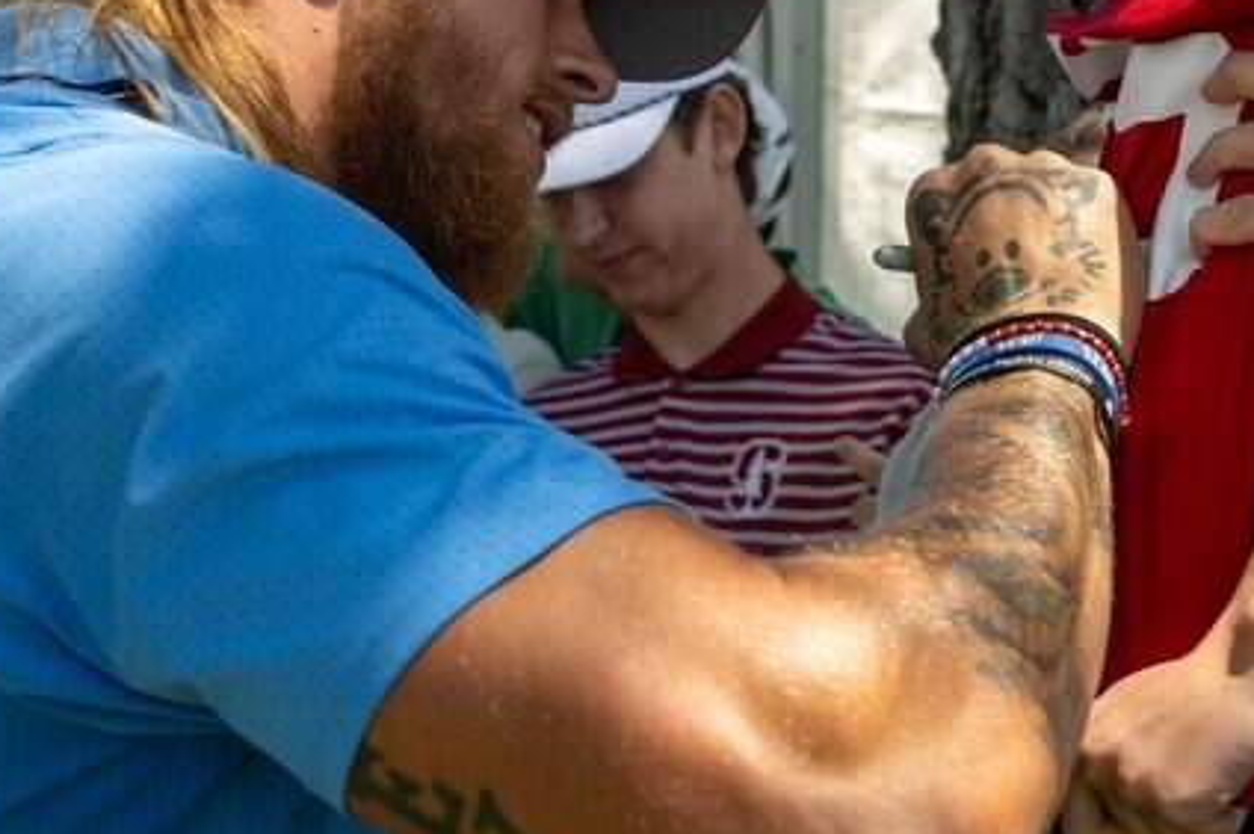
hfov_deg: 28.6
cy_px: 293
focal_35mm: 68
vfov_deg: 19.9
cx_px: 1118
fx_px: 2367
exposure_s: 1/640
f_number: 4
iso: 400
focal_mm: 24
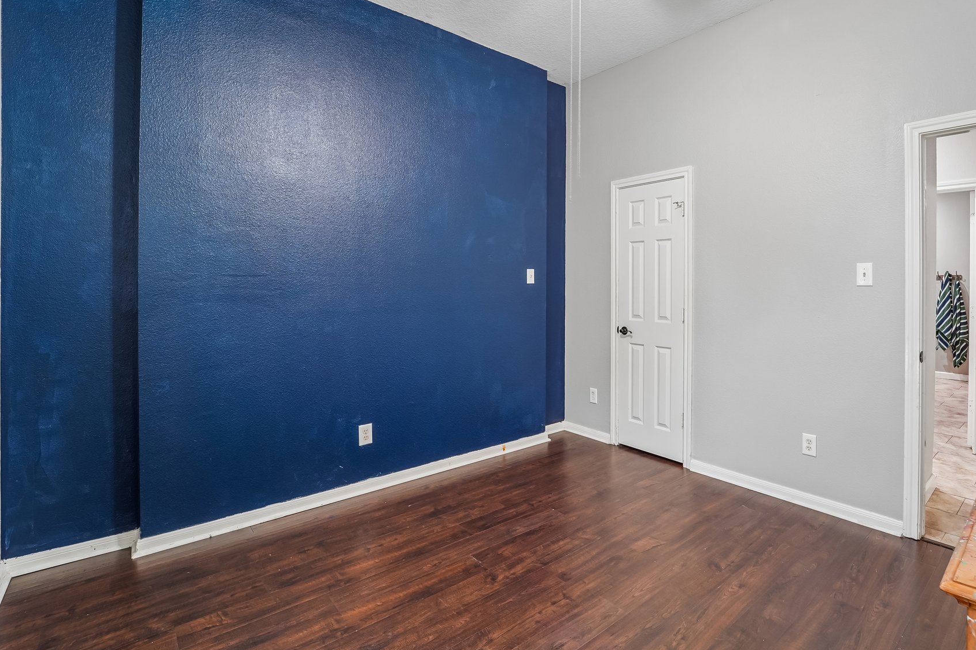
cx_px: 573
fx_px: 461
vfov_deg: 70.1
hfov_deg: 92.4
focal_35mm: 17
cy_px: 282
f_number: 8
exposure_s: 1/4
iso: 500
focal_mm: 14
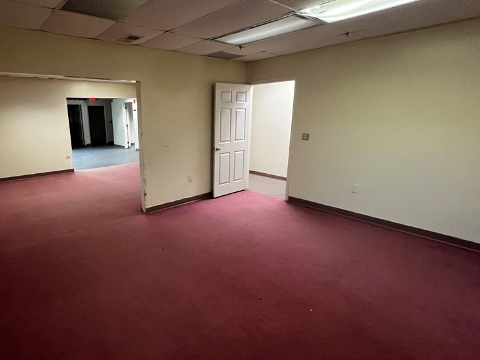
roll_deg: +1.5
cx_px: 178
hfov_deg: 85.9
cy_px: 178
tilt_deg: -14.4
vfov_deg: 71.6
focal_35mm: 18
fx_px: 250
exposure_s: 1/60
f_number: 1.8
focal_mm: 1.57
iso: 640
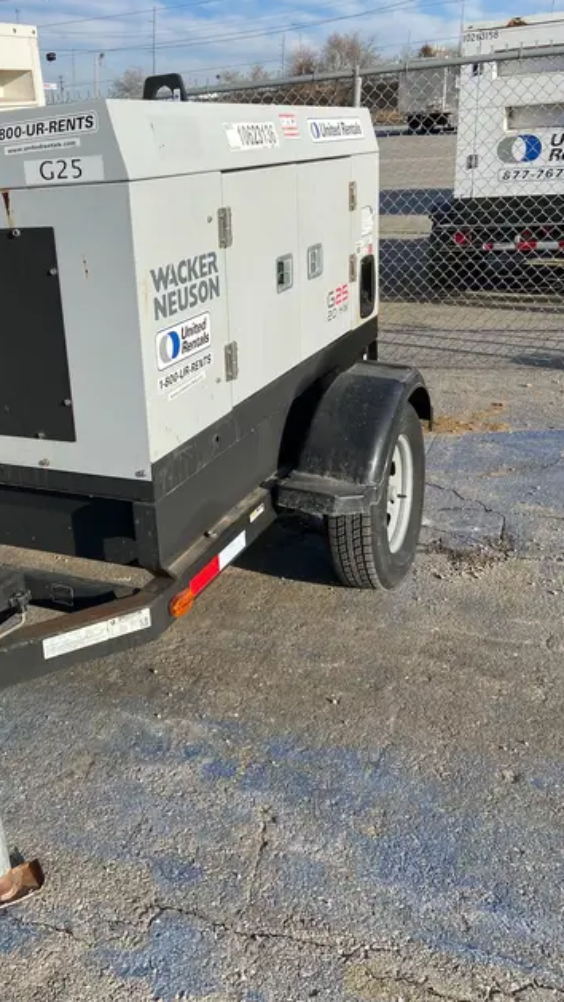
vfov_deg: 59.3
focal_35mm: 33
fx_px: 877
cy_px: 433
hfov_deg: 34.8
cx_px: 137
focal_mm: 4.25
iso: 32
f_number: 1.8
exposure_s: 1/3040
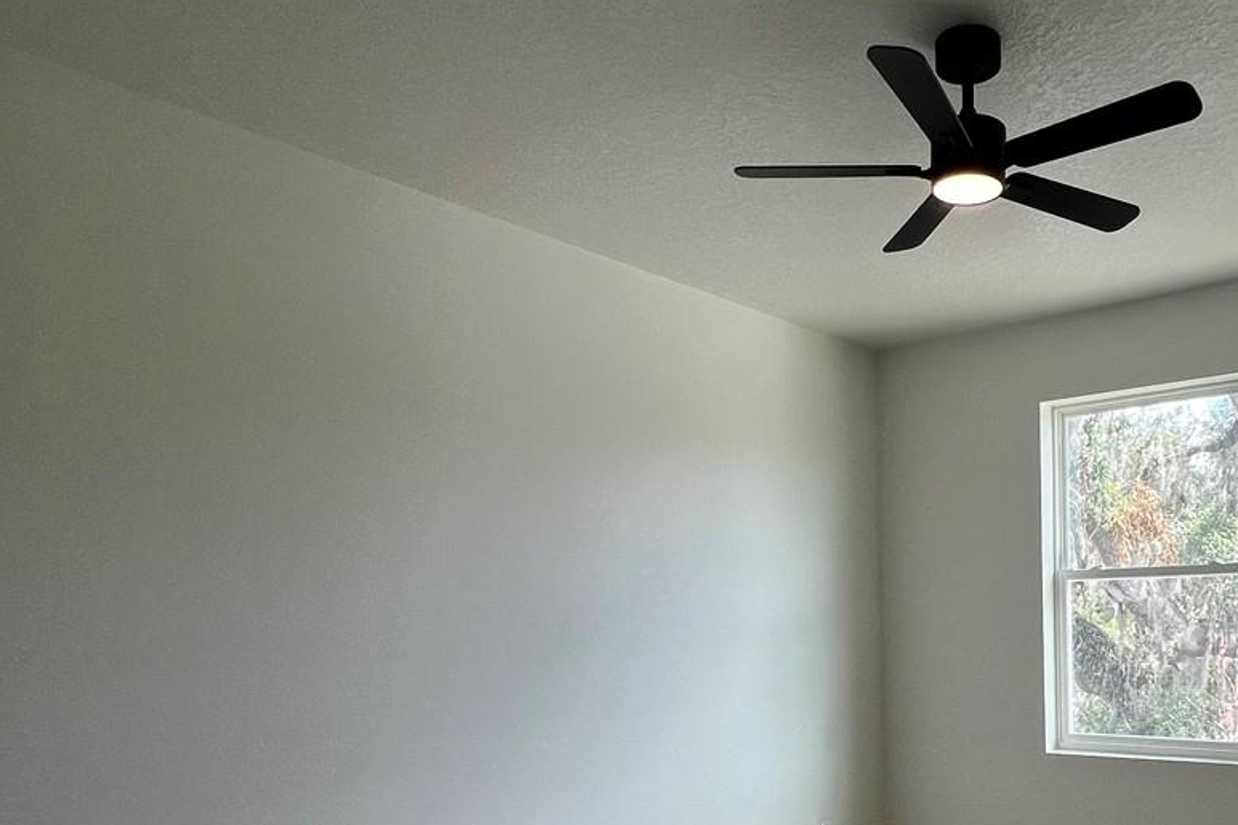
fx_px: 963
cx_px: 882
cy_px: 644
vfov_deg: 44.4
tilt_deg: -1.4
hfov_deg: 62.8
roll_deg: +1.6
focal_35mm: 28
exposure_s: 1/100
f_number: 1.8
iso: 32
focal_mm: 1.57
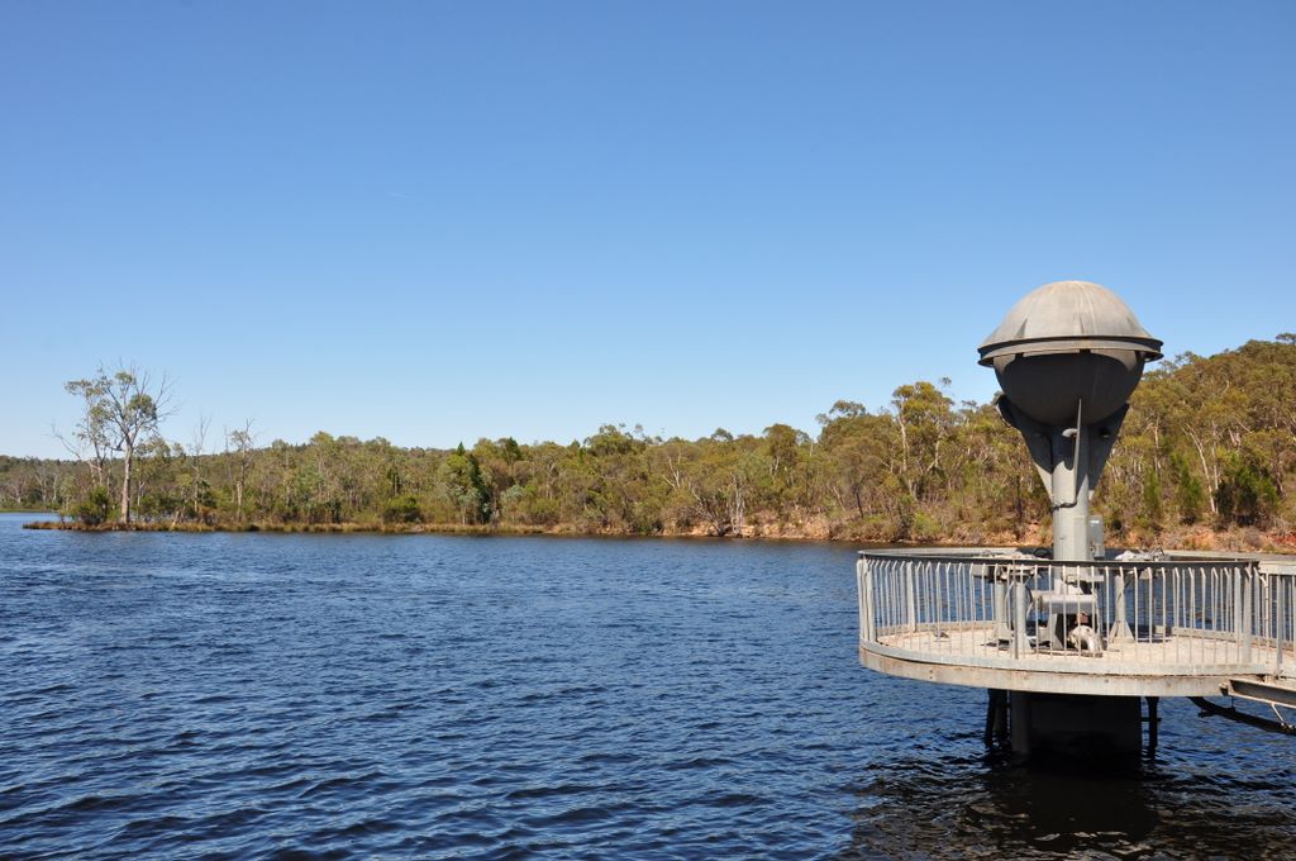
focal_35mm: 33
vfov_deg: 39.9
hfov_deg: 57.3
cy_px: 430
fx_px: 1186
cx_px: 648
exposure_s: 1/250
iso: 200
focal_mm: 22
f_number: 10
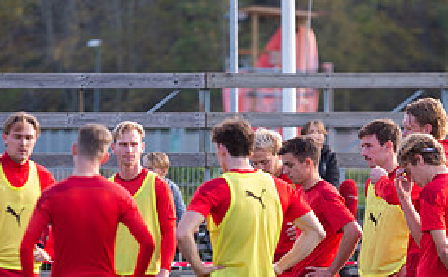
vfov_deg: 2.7
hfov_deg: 4.4
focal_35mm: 474
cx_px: 165
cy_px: 275
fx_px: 5770
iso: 720
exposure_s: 1/800
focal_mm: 200
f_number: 3.5
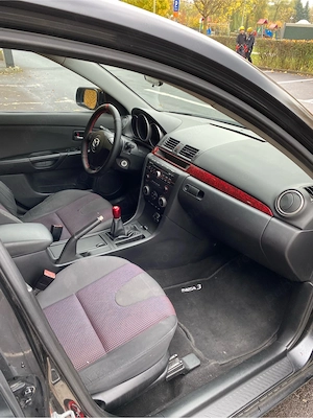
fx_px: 313
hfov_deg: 53.1
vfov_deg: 67.3
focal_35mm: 26
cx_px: 156
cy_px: 209
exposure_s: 1/118
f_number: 1.8
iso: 125
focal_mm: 4.25
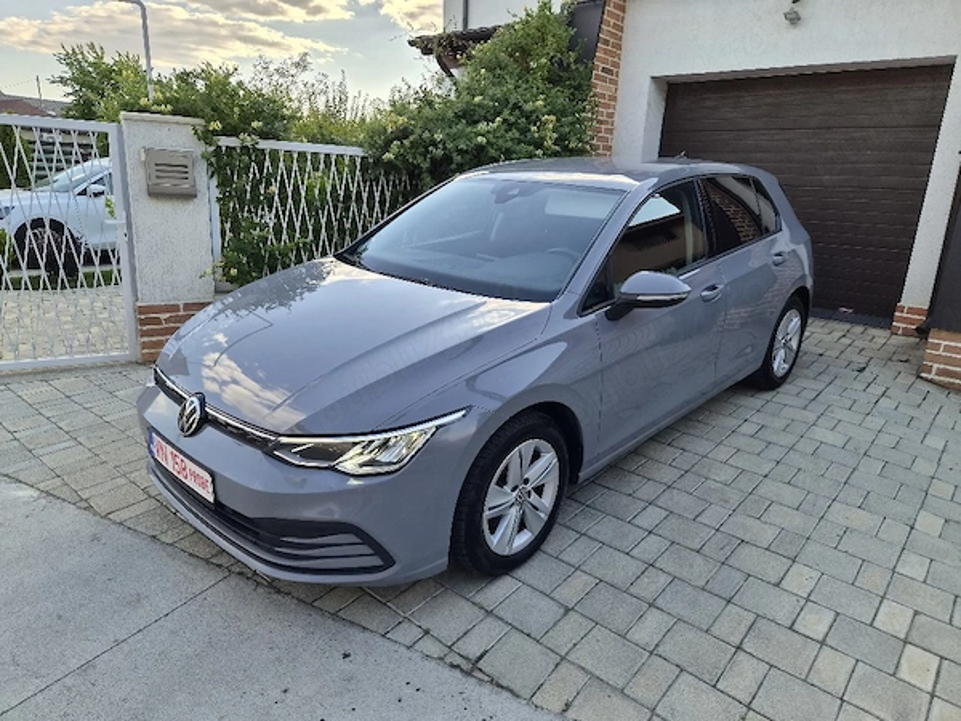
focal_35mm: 23
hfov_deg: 73.9
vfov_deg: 58.9
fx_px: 639
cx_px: 480
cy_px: 360
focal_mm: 5.4
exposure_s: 1/1250
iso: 80
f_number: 1.8
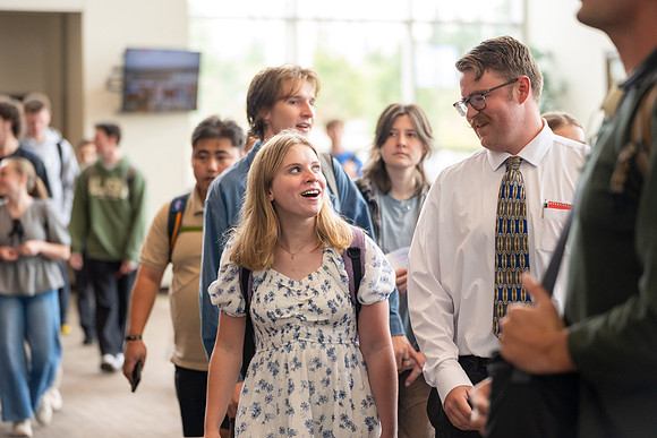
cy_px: 219
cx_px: 328
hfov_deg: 20.2
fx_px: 1844
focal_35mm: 101
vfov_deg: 13.6
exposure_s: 1/320
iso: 1000
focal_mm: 101
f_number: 2.8
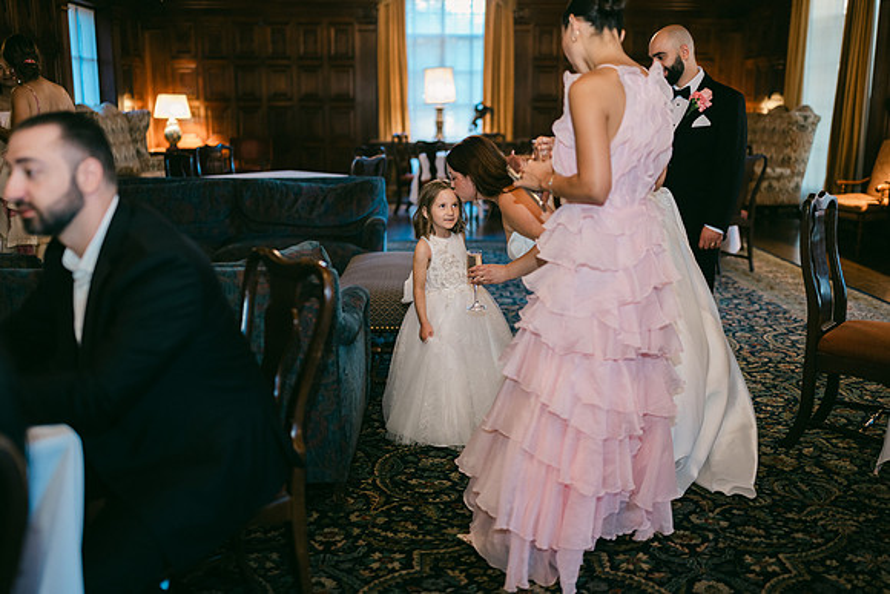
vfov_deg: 36.9
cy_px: 294
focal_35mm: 36
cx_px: 445
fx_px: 891
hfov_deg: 53.1
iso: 640
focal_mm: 35
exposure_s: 1/125
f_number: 1.2
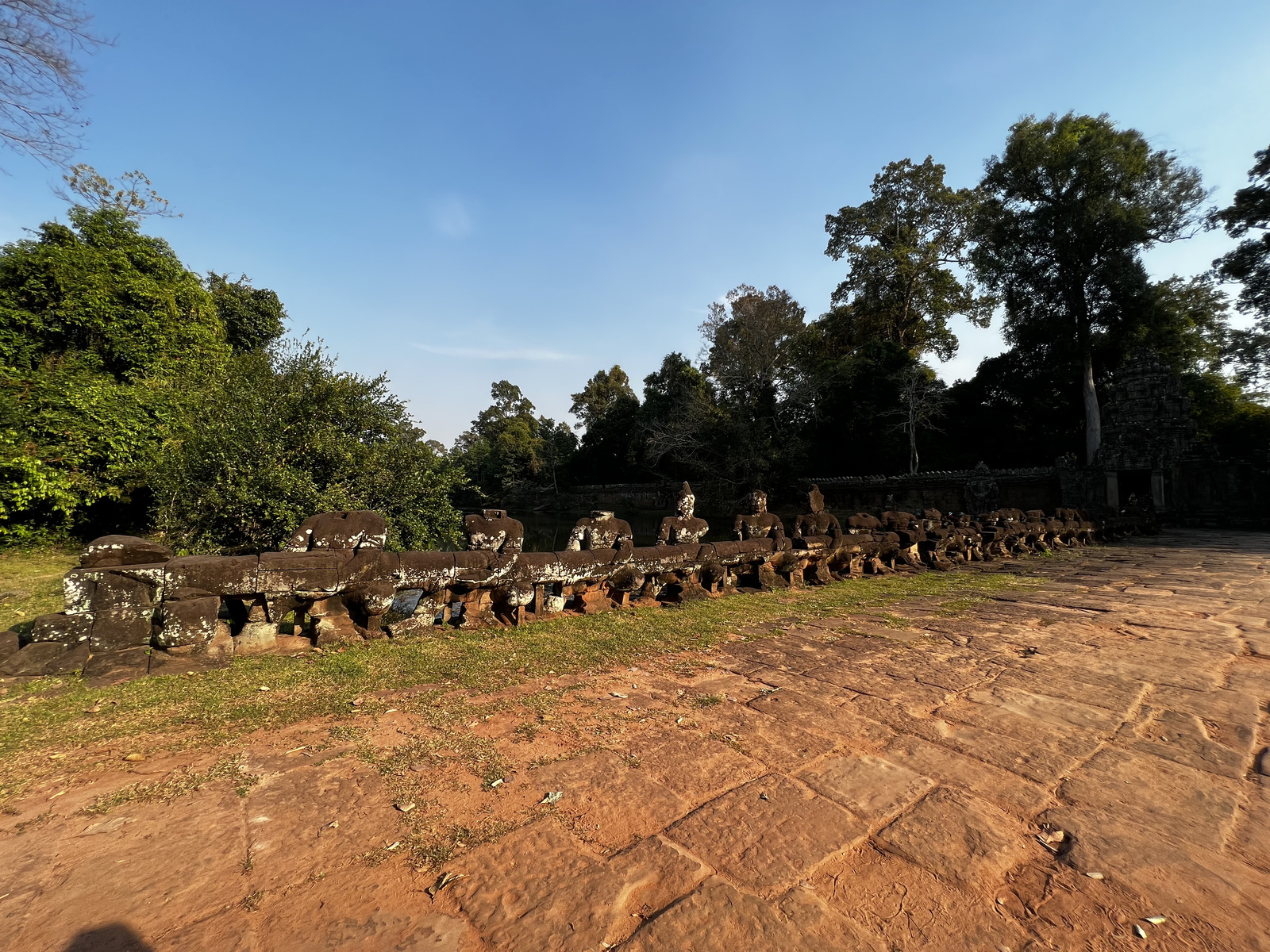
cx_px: 635
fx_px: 477
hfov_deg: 106.2
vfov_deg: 89.9
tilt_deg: +2.8
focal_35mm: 13
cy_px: 476
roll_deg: -0.1
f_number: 1.8
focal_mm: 1.57
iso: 32
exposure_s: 1/704
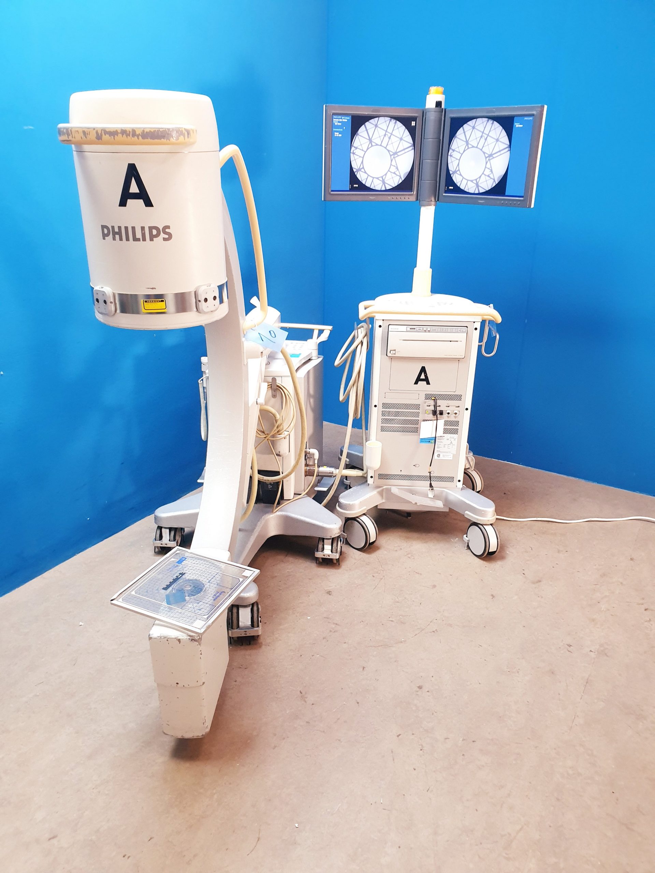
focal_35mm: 26
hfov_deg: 53.1
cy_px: 436
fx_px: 656
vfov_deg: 67.3
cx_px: 328
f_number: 2.4
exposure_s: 1/50
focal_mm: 4.3
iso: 320
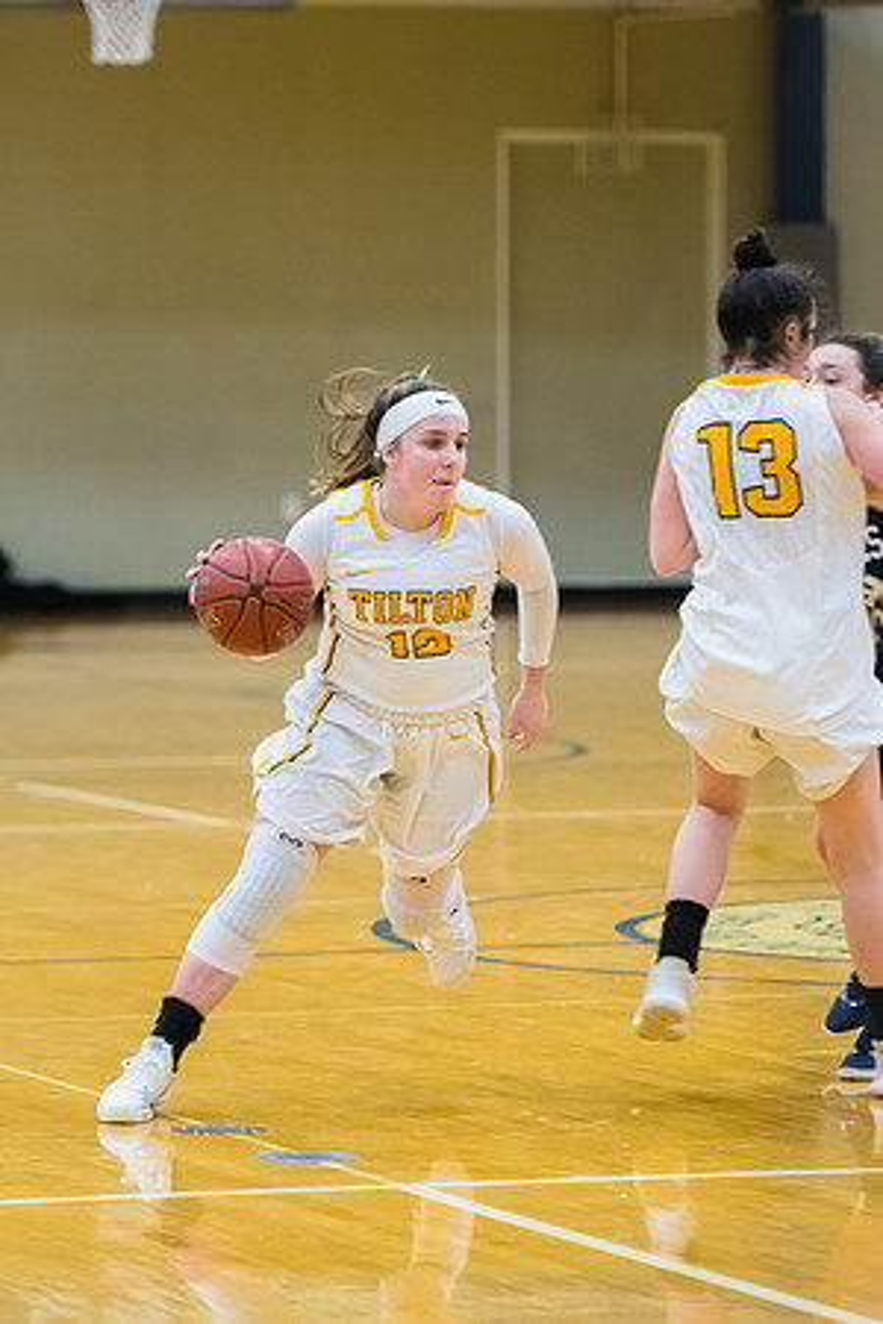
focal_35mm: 232
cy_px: 662
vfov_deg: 8.9
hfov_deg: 5.9
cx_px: 442
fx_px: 8553
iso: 3200
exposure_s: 1/400
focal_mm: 155
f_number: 3
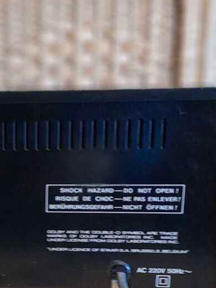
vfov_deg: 29.6
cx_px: -10
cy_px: 229
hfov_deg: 21.9
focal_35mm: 64
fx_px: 532
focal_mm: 4.6
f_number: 2
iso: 640
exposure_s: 1/25
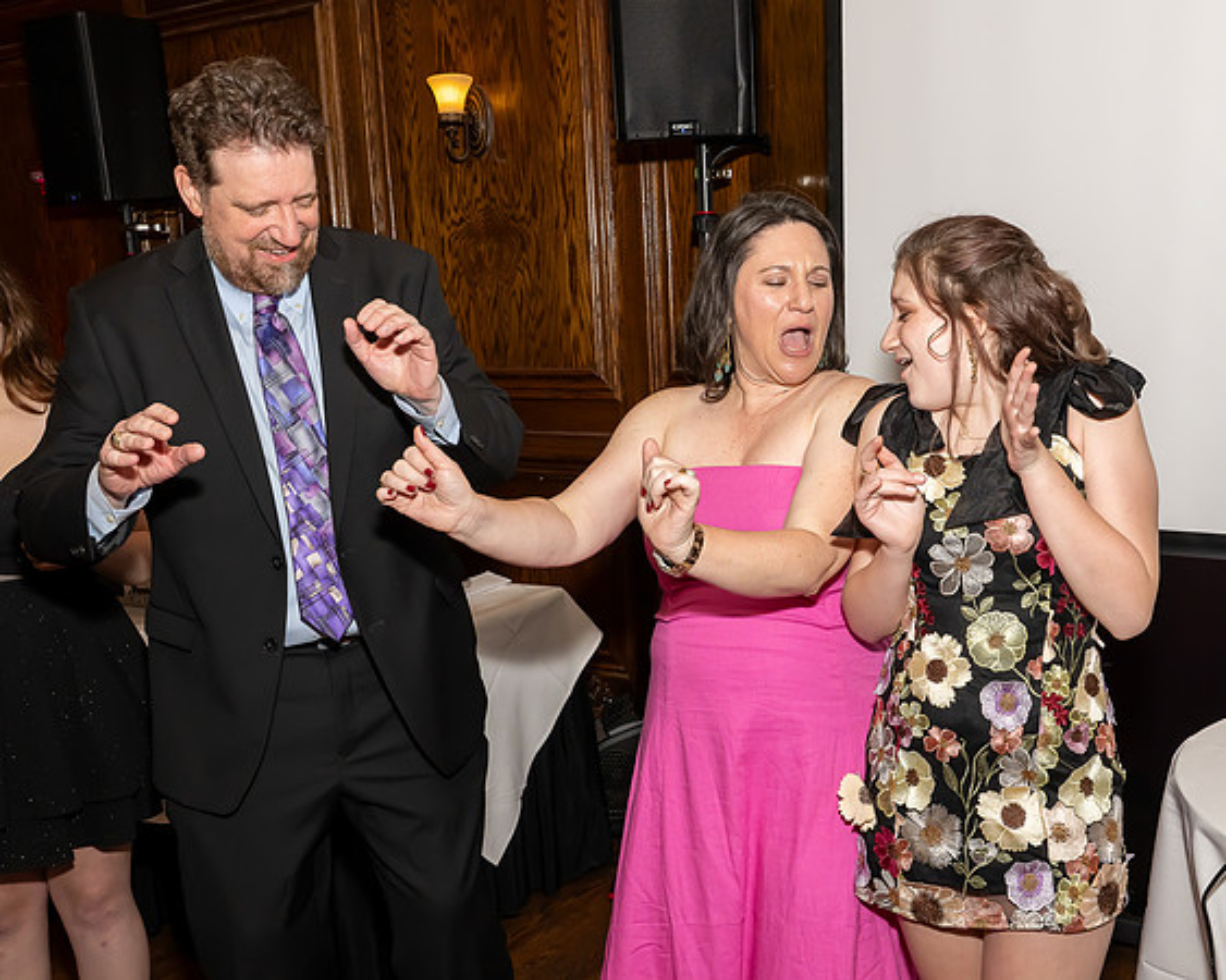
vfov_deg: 39.8
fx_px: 1354
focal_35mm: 37
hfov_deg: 48.4
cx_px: 736
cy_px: 525
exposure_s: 1/250
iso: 640
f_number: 8
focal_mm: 24
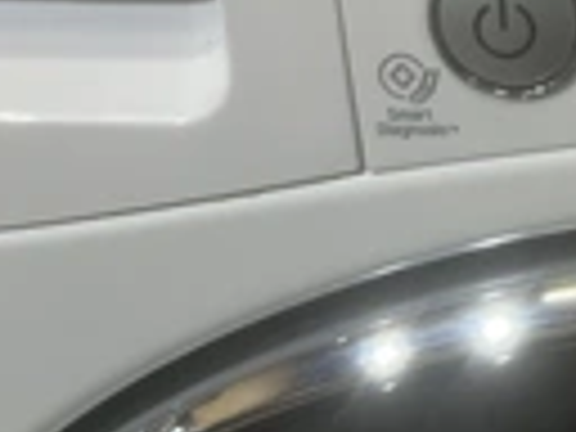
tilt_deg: -29.9
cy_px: -176
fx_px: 1348
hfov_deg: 20.7
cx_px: 855
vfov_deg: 16.8
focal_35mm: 81
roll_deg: +4.0
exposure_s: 1/120
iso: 125
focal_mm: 5.1
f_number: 1.6
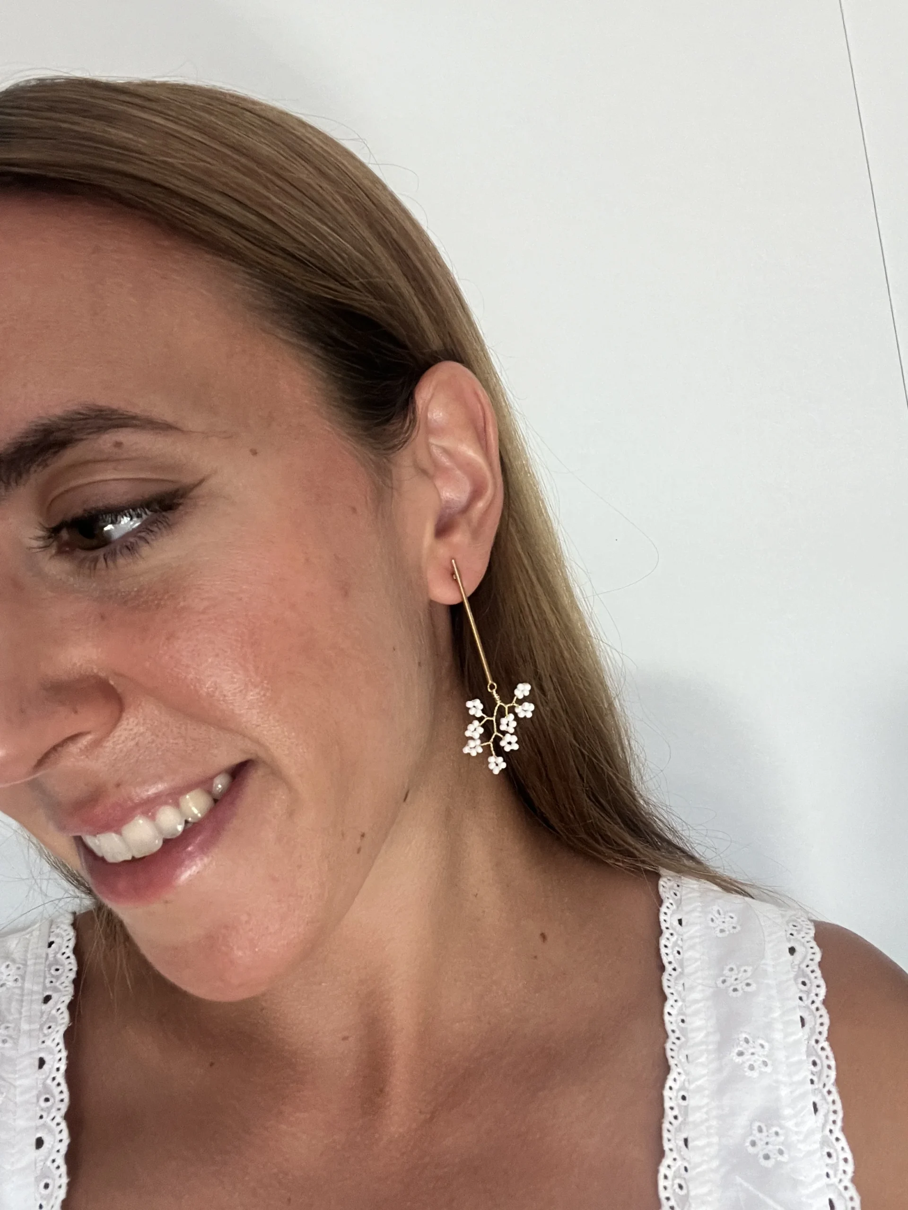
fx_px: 1049
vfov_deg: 60.0
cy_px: 605
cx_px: 454
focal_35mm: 30
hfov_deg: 46.8
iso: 320
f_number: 2.2
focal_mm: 2.71
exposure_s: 1/60
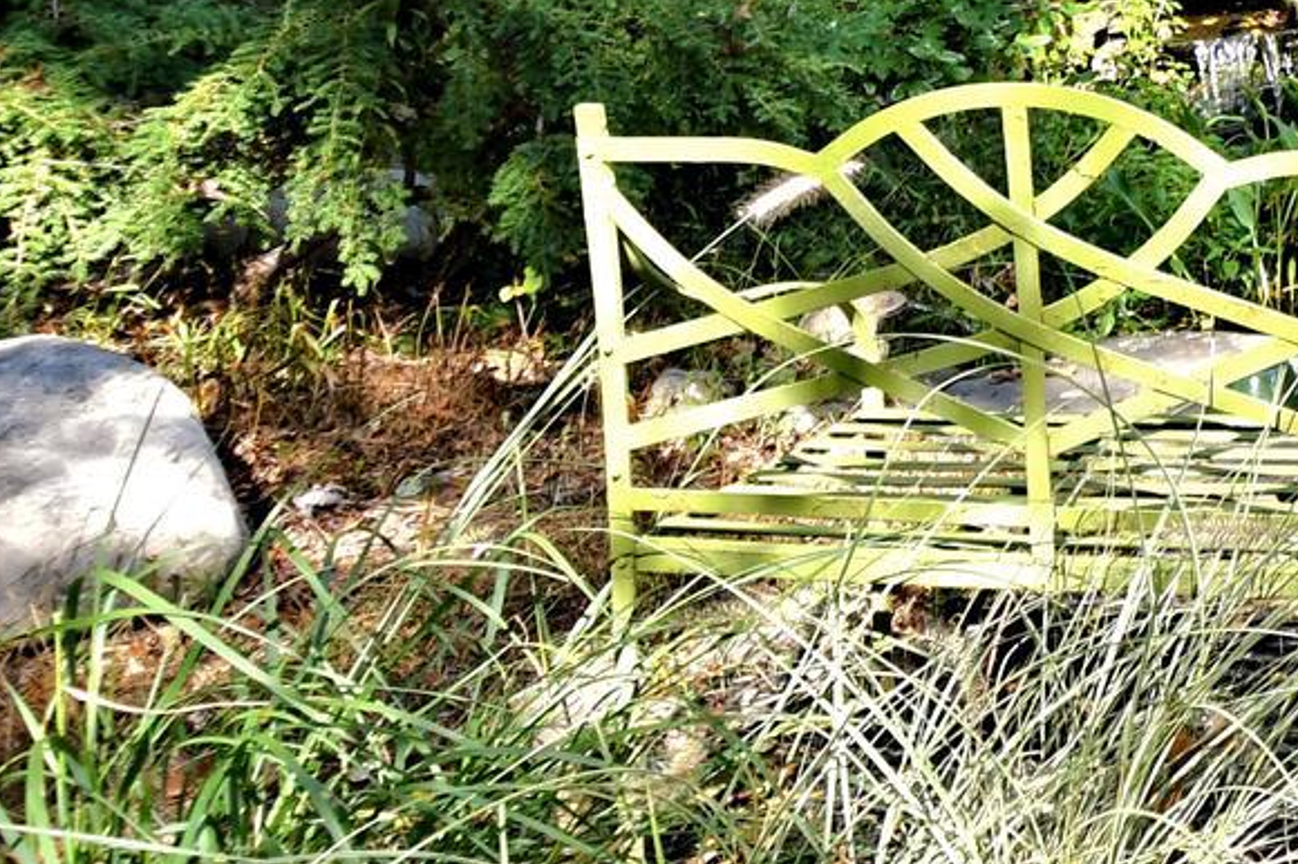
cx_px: 2084
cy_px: -288
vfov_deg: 22.5
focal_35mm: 53
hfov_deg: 25.1
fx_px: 1910
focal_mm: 10
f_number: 4.5
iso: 200
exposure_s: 1/250
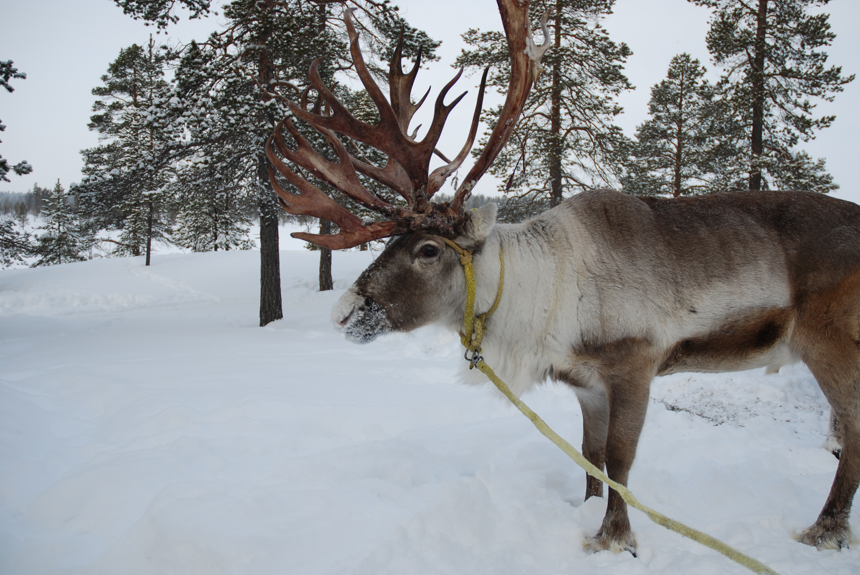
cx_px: 451
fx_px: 837
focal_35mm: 35
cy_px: 294
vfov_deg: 38.0
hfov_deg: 54.4
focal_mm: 22
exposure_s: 1/320
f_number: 3.8
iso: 100
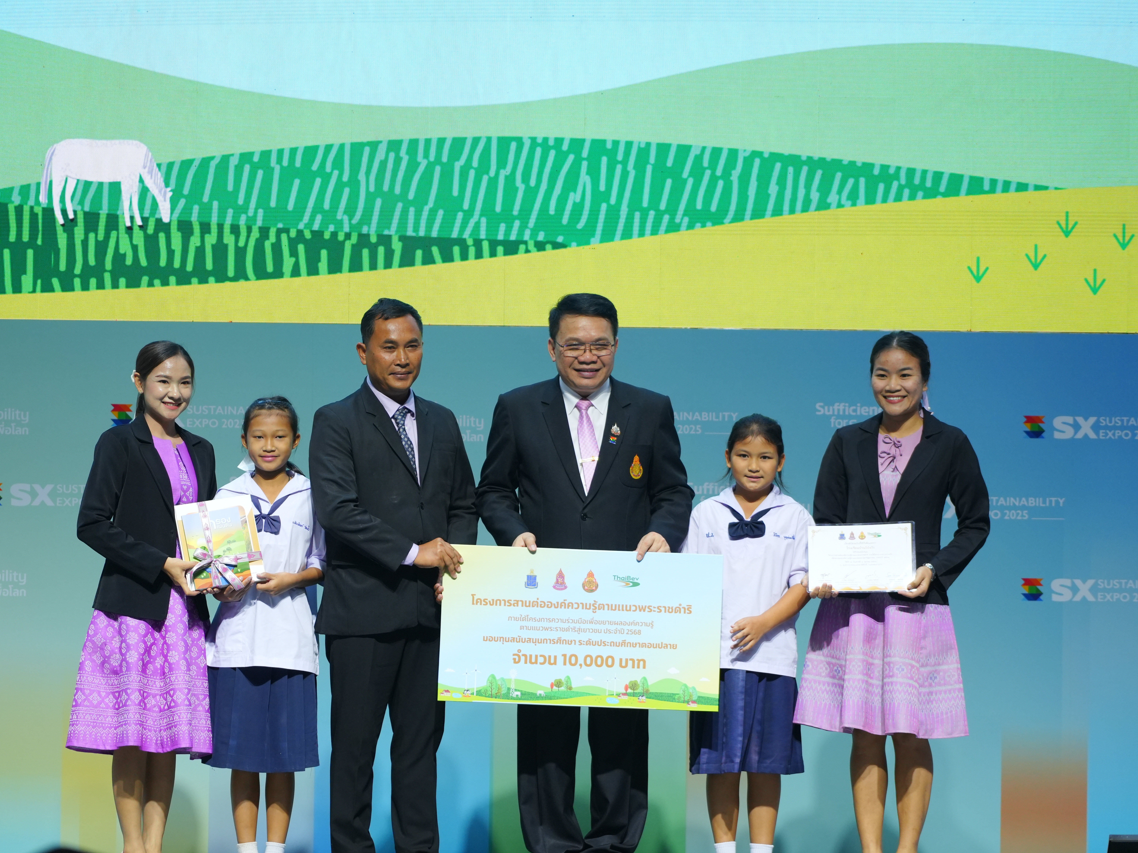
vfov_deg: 8.2
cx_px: 557
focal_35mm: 182
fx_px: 5983
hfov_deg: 10.9
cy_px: 427
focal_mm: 168
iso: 1600
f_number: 4
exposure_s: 1/400
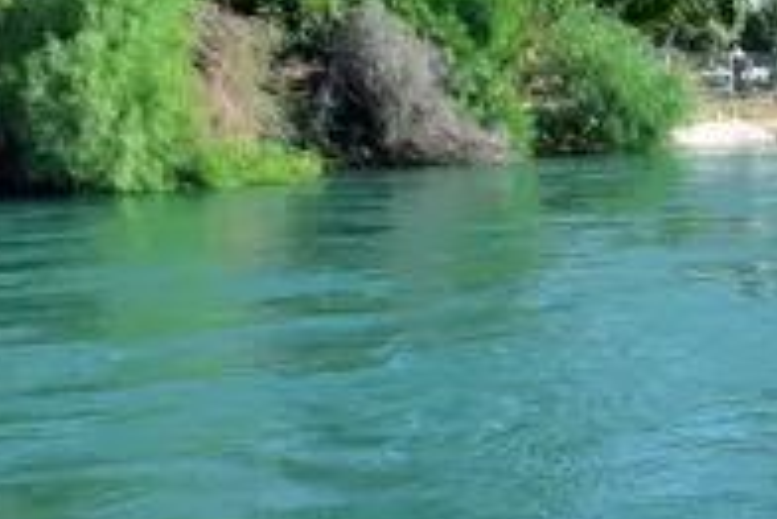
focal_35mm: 75
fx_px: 1620
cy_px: 380
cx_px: 1185
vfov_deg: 18.1
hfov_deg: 22.0
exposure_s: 1/800
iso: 400
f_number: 5.6
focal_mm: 24
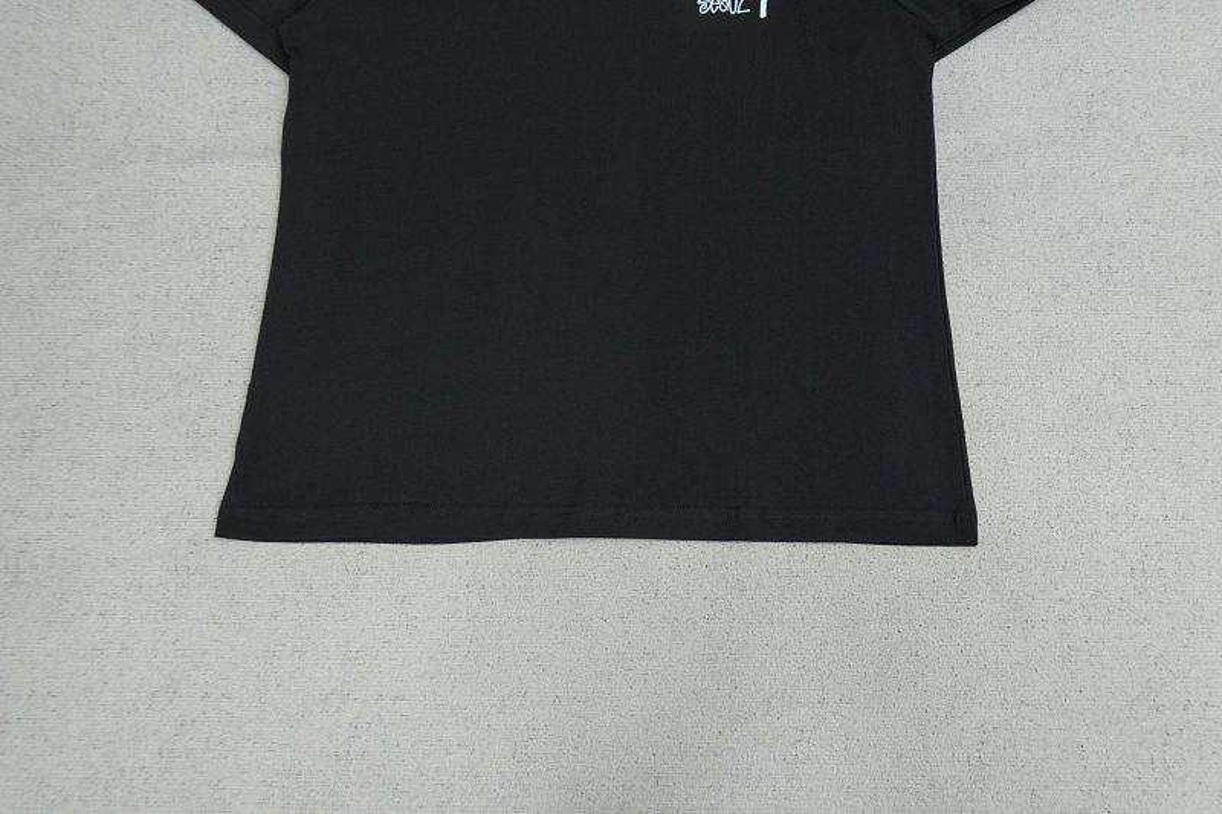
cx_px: 611
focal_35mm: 24
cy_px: 407
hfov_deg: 73.8
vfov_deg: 53.1
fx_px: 814
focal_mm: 16
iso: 1000
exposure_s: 1/160
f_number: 8
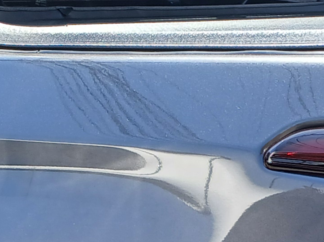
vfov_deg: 9.9
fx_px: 1375
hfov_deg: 13.4
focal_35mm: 147
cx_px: 173
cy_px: 319
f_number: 1.8
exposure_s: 1/170
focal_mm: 3.98
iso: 20
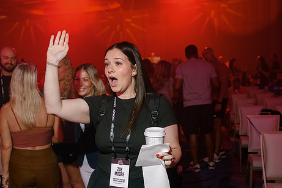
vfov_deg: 30.5
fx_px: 345
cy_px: 104
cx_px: 124
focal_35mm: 44
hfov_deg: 44.4
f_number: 4
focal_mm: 35
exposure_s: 1/160
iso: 1250
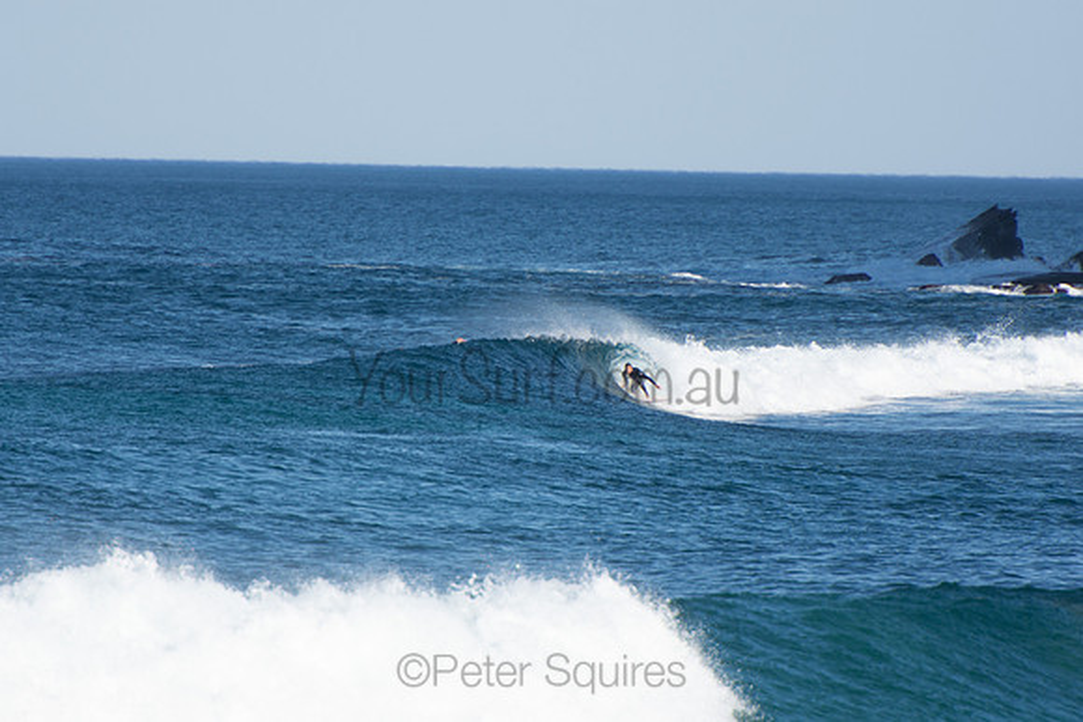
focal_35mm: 600
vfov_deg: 2.3
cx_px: 542
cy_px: 361
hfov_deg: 3.4
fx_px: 18053
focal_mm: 400
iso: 280
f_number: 5.6
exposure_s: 1/1250
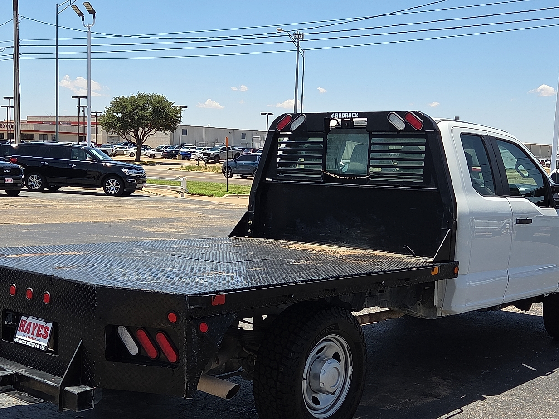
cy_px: 253
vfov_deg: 30.2
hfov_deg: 39.7
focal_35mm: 48
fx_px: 775
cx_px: 275
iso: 76
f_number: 1.8
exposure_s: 1/5000
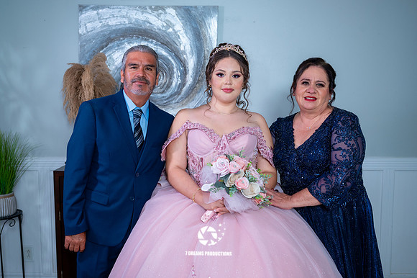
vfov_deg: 34.4
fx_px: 448
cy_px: 137
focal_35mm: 39
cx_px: 198
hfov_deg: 49.9
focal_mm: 36
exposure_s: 1/60
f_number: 4
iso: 1250
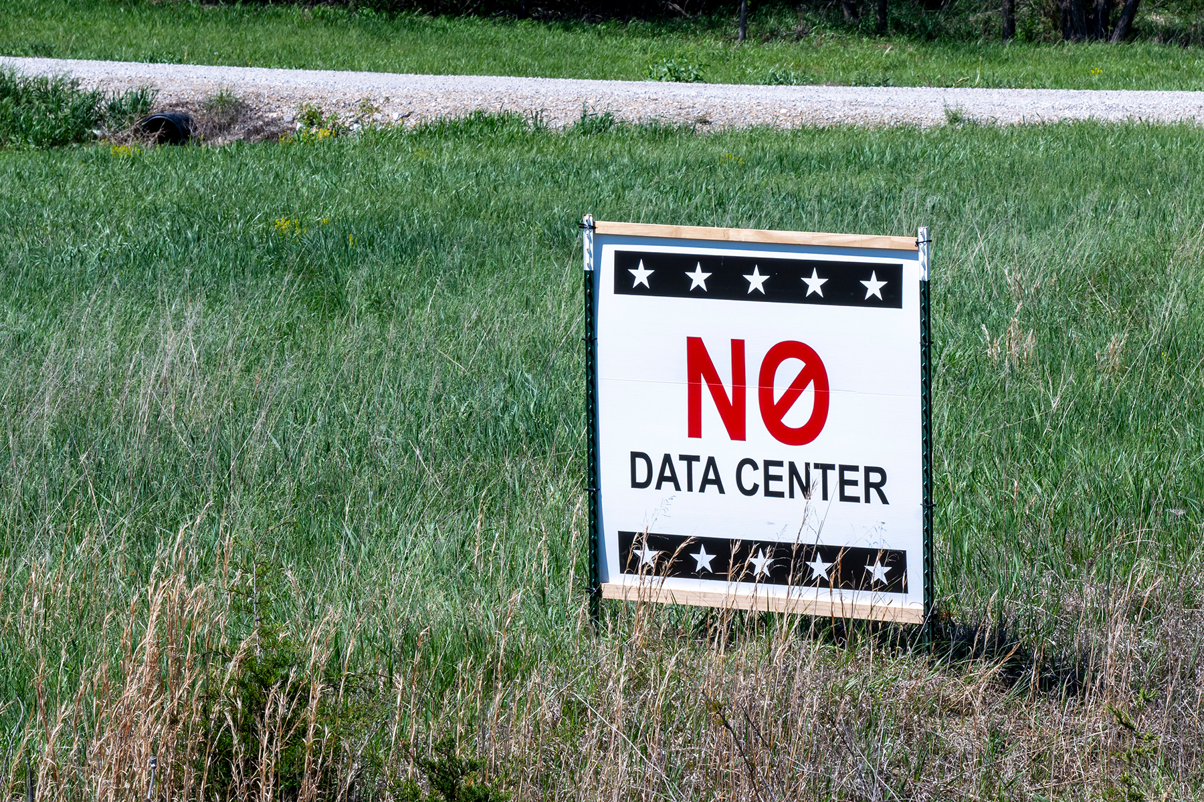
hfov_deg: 17.8
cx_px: 602
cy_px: 401
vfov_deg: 11.9
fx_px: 3846
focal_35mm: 115
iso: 125
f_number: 14
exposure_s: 1/125
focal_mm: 115
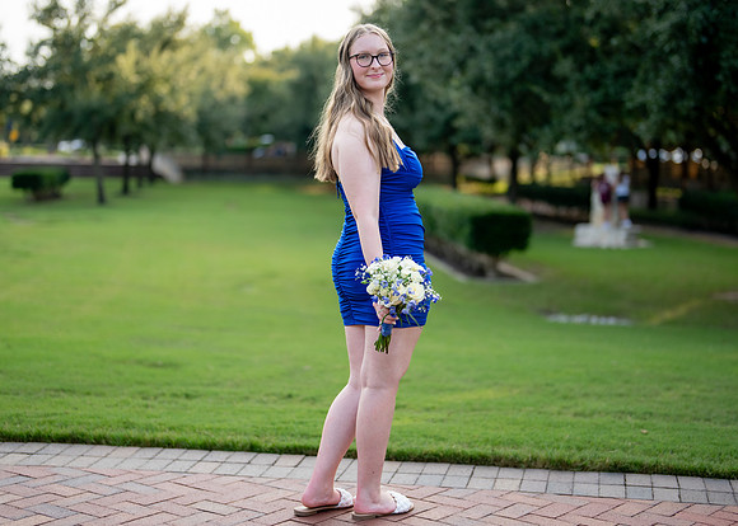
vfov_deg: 22.9
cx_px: 368
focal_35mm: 62
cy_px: 242
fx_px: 1299
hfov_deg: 31.7
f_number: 1.2
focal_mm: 50
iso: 200
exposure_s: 1/2000
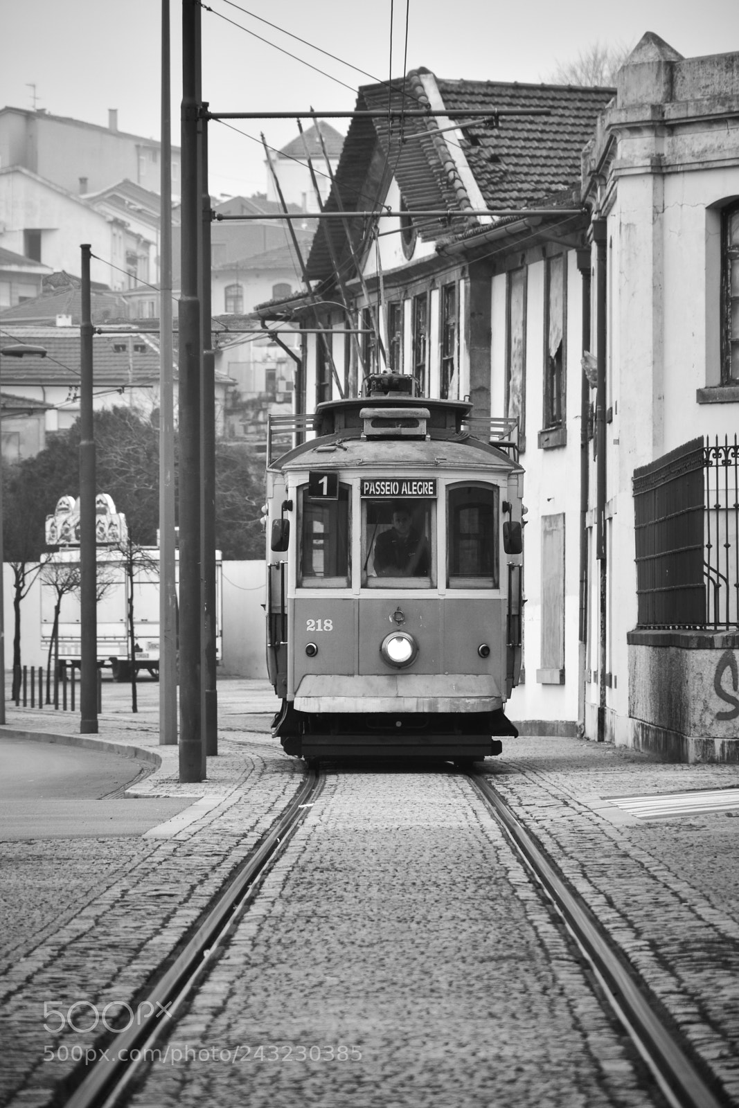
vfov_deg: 9.8
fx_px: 6464
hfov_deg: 6.5
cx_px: 370
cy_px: 554
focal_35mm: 210
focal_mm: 140
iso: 250
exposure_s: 1/250
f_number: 6.3
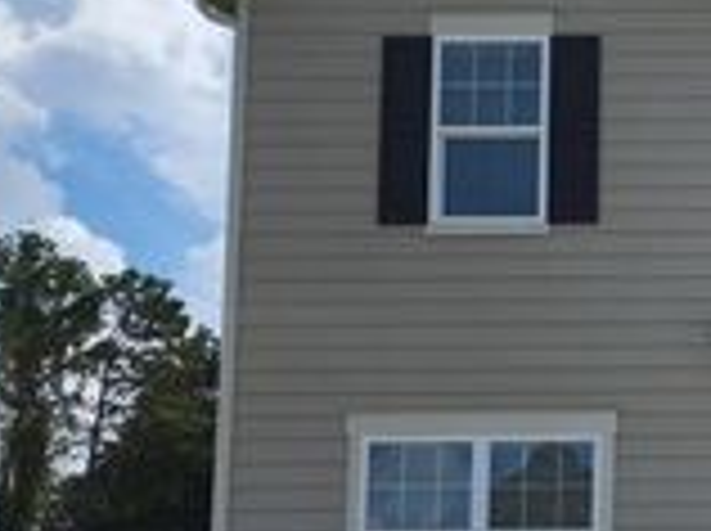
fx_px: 1497
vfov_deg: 19.6
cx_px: 1058
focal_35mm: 73
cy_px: 520
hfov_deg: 22.2
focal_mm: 6.4
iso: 12
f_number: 1.8
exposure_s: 1/2021
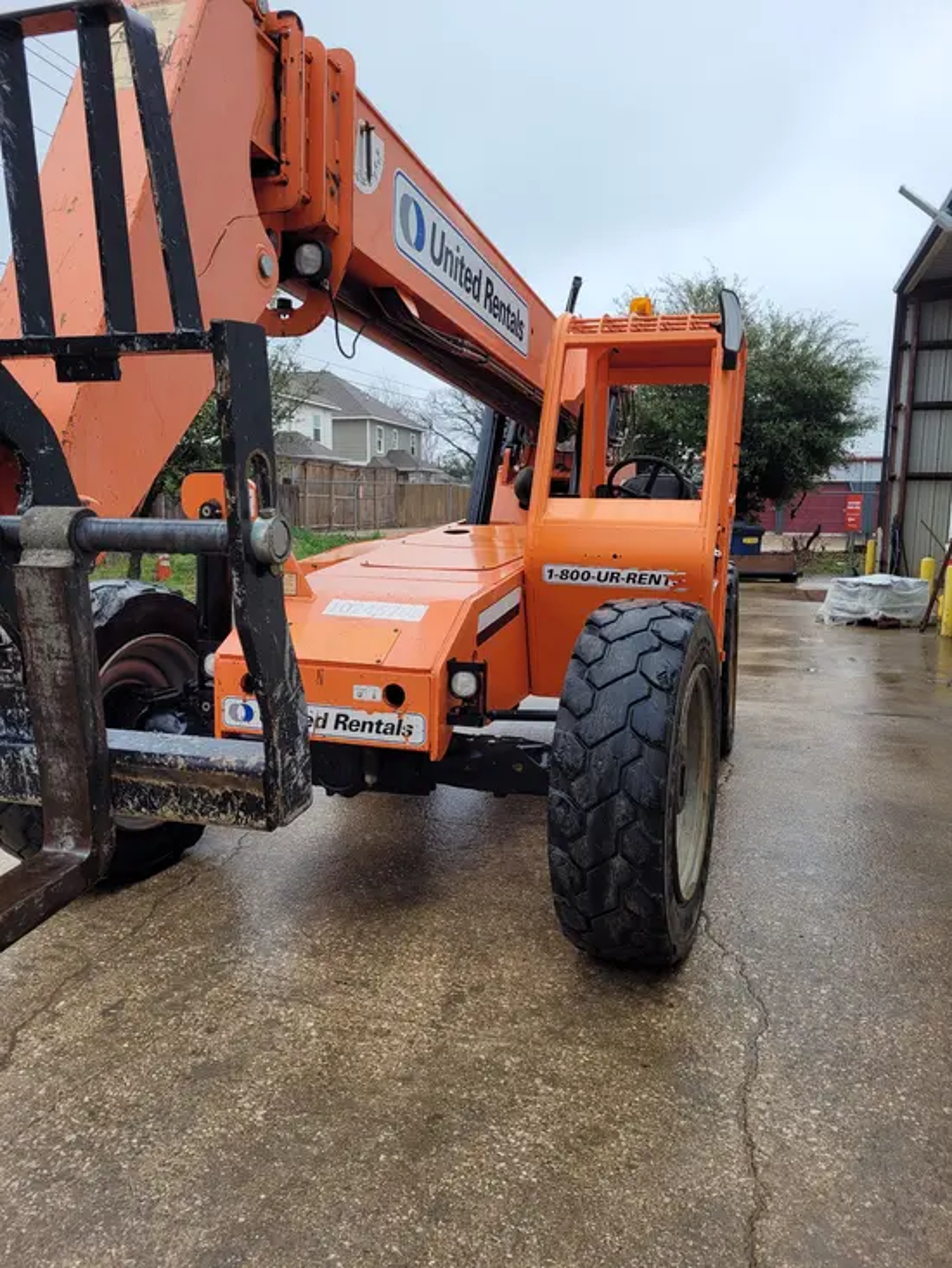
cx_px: 476
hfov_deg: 53.1
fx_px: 953
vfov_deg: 67.3
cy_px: 634
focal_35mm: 26
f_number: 1.8
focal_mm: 5.4
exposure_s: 1/568
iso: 40
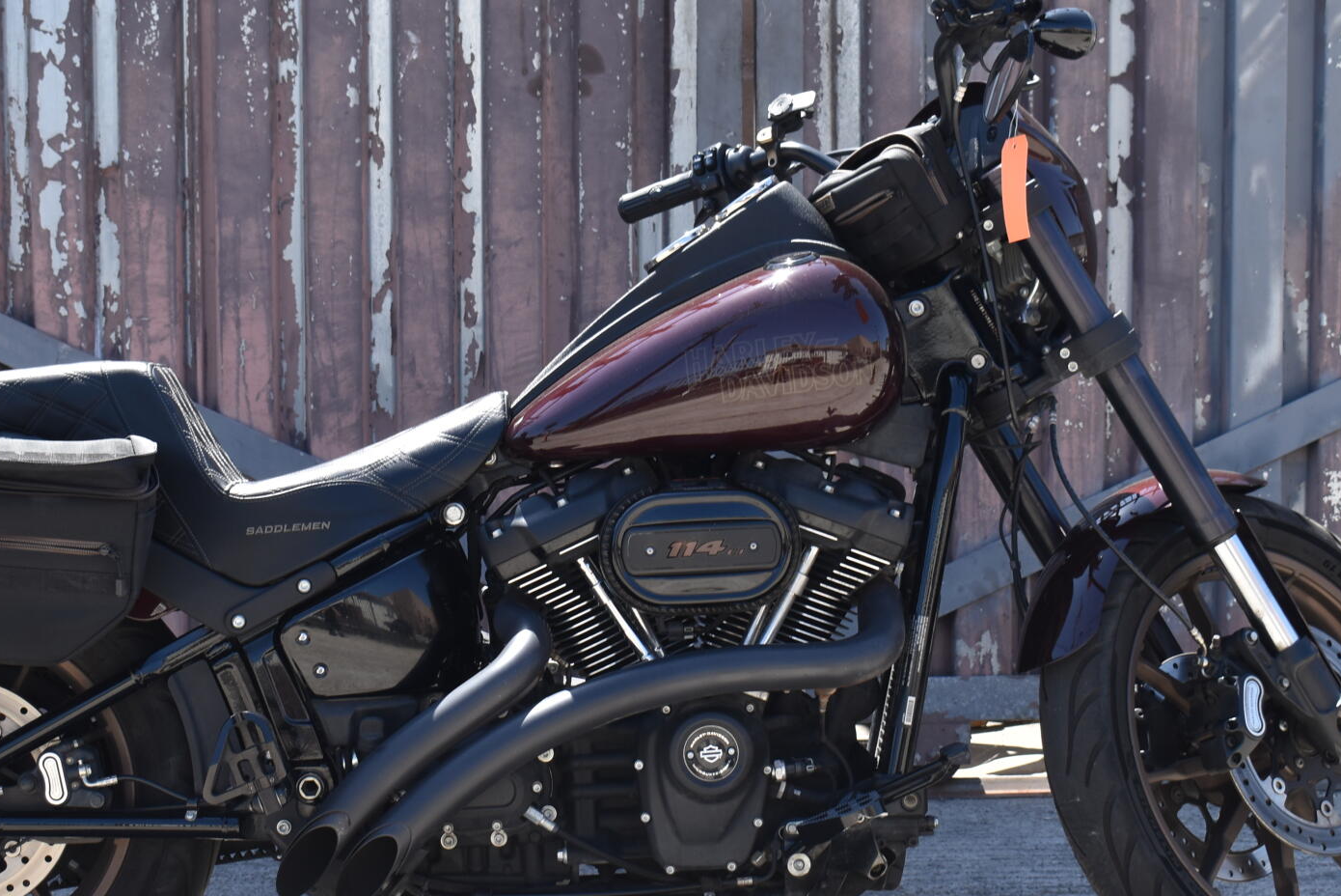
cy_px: 475
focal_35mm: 82
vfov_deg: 16.7
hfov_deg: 24.7
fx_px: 3056
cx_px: 601
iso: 200
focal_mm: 38
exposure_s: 1/250
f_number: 7.1
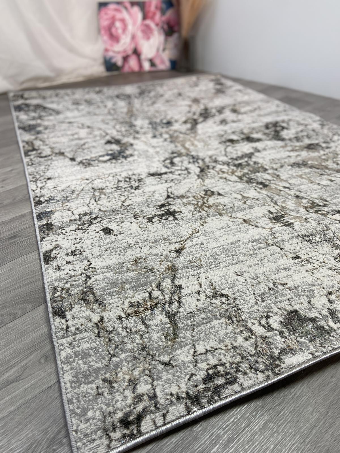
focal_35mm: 26
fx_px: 340
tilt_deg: -35.2
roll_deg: +0.7
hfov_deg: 53.1
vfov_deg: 67.3
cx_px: 170
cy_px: 226
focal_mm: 4.25
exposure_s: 1/121
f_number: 1.8
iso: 100
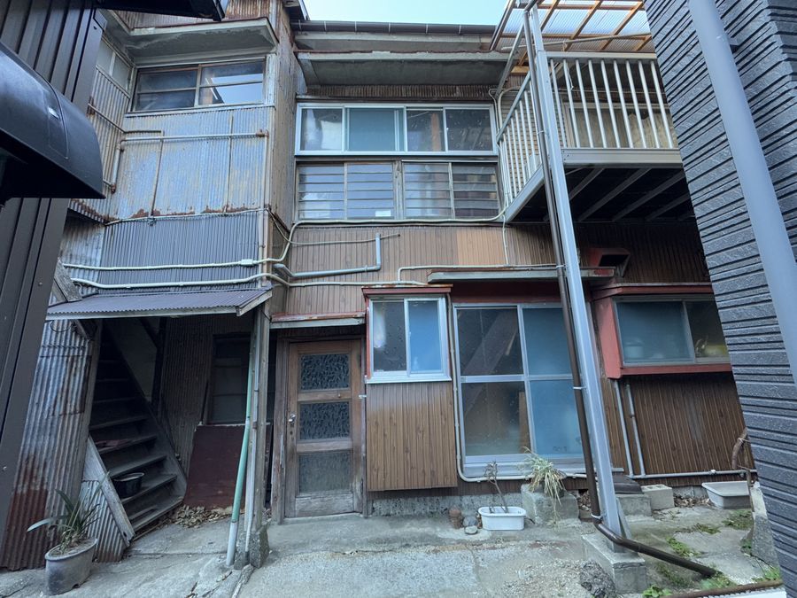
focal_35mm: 14
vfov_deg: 85.7
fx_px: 322
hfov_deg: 102.1
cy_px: 299
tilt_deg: +12.4
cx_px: 398
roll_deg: +1.9
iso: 160
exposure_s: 1/99
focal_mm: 2.22
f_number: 2.2
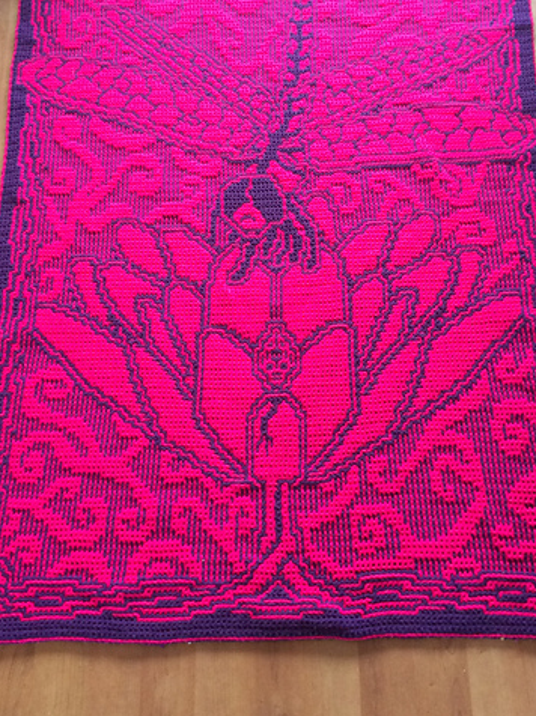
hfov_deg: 33.5
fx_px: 889
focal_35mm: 43
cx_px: 291
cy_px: 304
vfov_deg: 43.8
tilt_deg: -67.5
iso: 100
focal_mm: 3.3
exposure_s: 1/25
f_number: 2.4
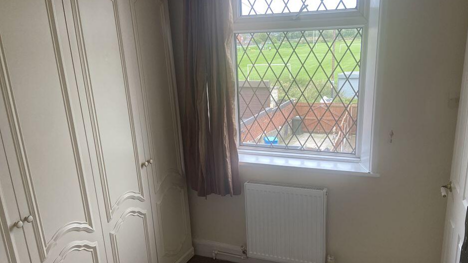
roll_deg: +2.0
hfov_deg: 62.5
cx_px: 256
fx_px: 385
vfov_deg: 37.5
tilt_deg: -18.8
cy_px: 162
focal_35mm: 31
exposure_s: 1/99
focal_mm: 4.25
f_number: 1.8
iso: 80
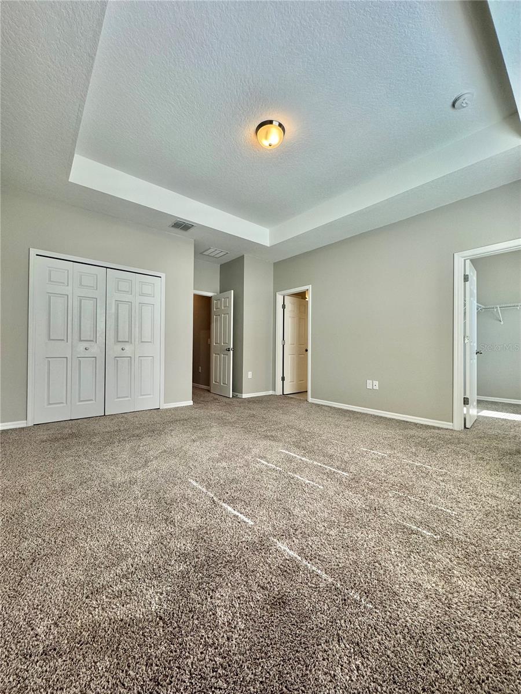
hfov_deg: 85.7
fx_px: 281
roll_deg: +0.0
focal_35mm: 14
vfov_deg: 102.1
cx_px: 260
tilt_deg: -0.2
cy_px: 347
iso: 64
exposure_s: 1/99
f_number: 2.2
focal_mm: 2.22
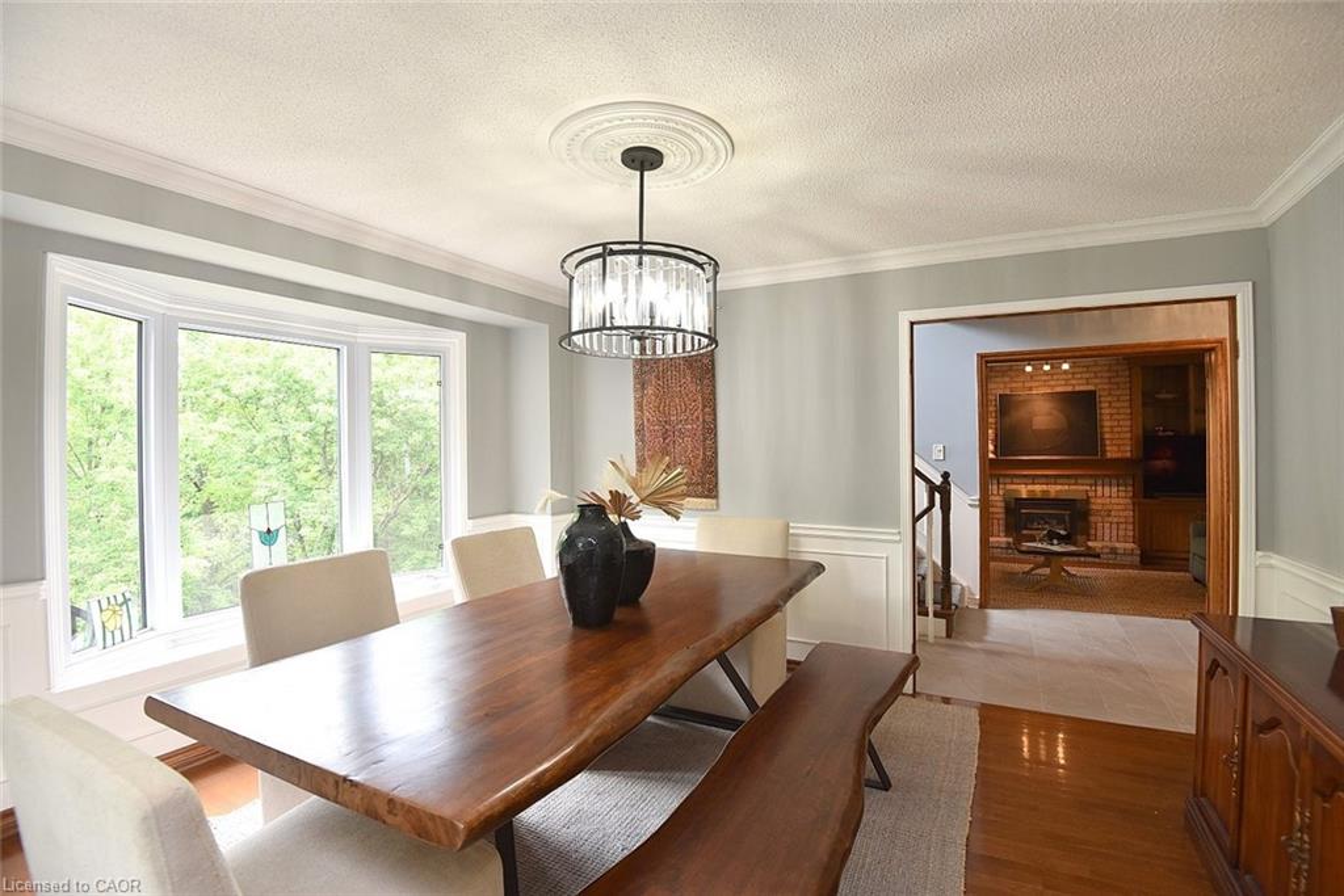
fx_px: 597
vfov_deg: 73.8
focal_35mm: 16
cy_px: 448
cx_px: 672
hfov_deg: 96.7
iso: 500
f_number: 6.3
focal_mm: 16
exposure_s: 1/60
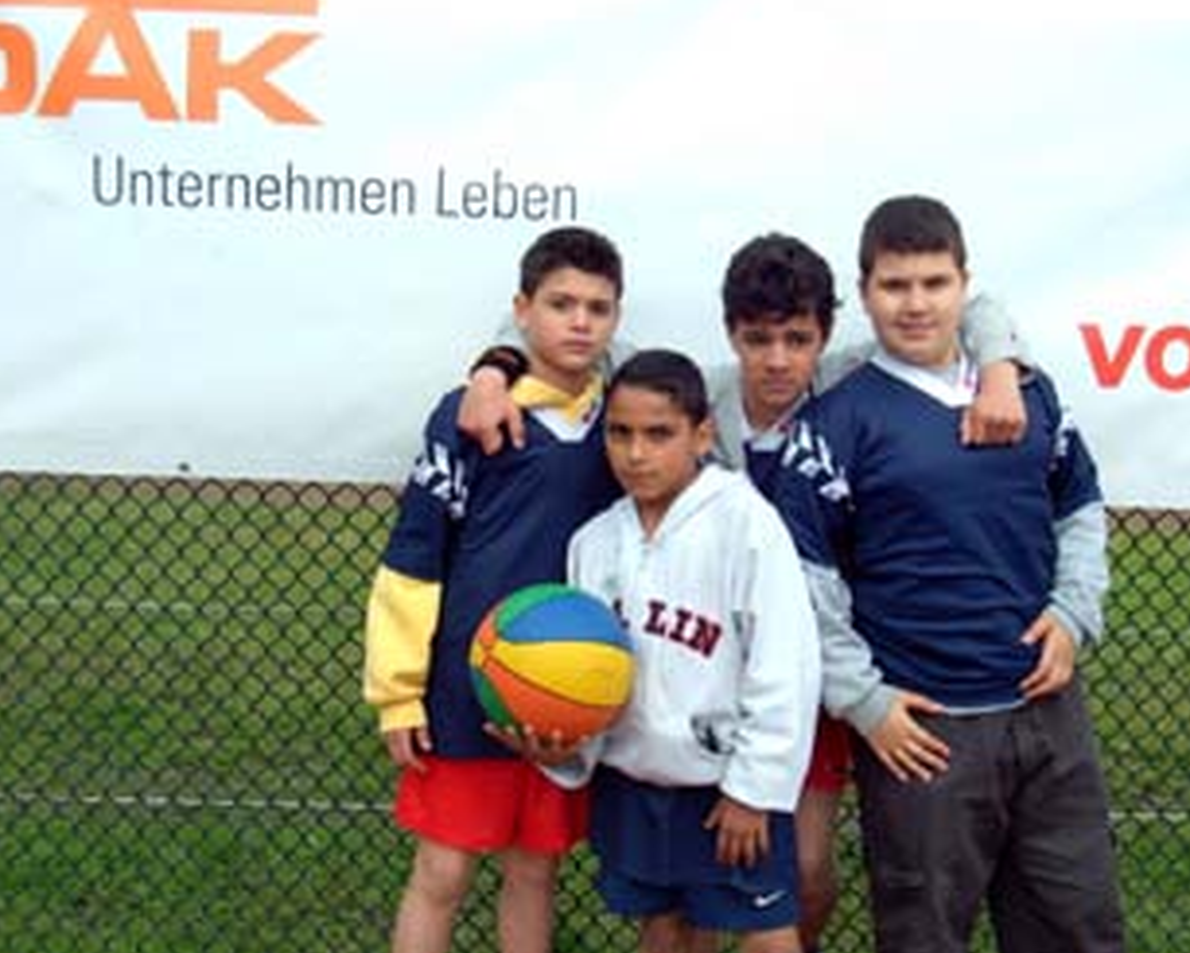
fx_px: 1821
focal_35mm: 52
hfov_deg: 36.1
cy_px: 478
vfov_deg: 29.3
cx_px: 704
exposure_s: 1/250
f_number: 8
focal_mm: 25
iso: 400
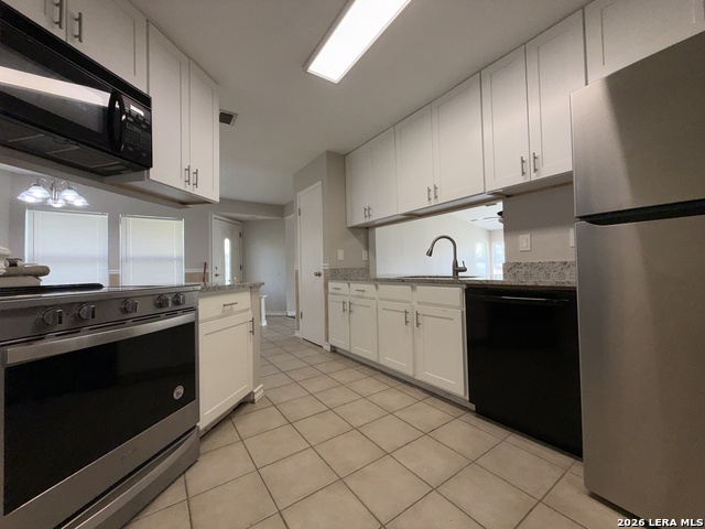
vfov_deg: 85.7
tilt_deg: +2.1
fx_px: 285
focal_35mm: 14
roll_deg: +1.4
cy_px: 264
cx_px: 352
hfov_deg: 102.1
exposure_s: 1/122
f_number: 2.2
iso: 40
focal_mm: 2.22
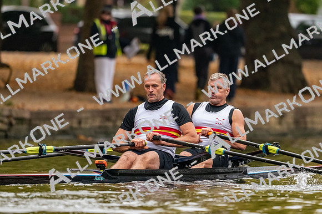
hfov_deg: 3.4
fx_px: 5363
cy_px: 107
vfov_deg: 2.3
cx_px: 161
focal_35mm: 600
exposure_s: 1/2500
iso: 2500
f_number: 4.5
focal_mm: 400
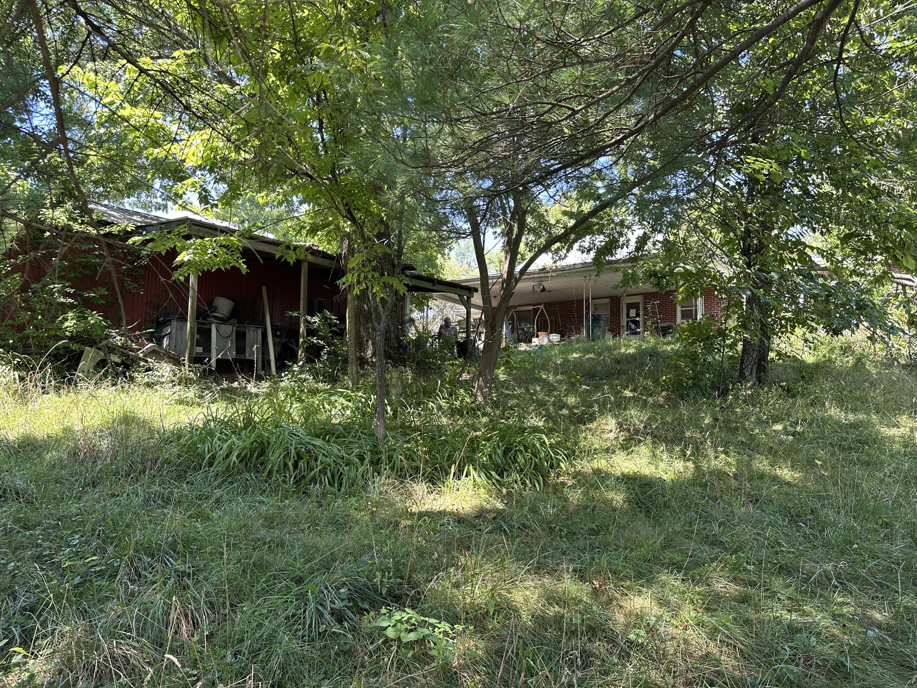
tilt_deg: +6.1
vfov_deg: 56.8
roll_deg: -1.8
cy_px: 344
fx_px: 636
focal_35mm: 24
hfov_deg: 71.6
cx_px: 458
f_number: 1.78
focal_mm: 6.86
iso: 64
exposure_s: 1/233
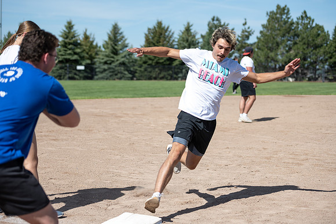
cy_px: 110
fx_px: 665
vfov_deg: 19.1
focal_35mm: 71
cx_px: 165
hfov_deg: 28.4
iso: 80
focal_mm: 70
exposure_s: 1/2000
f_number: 2.8
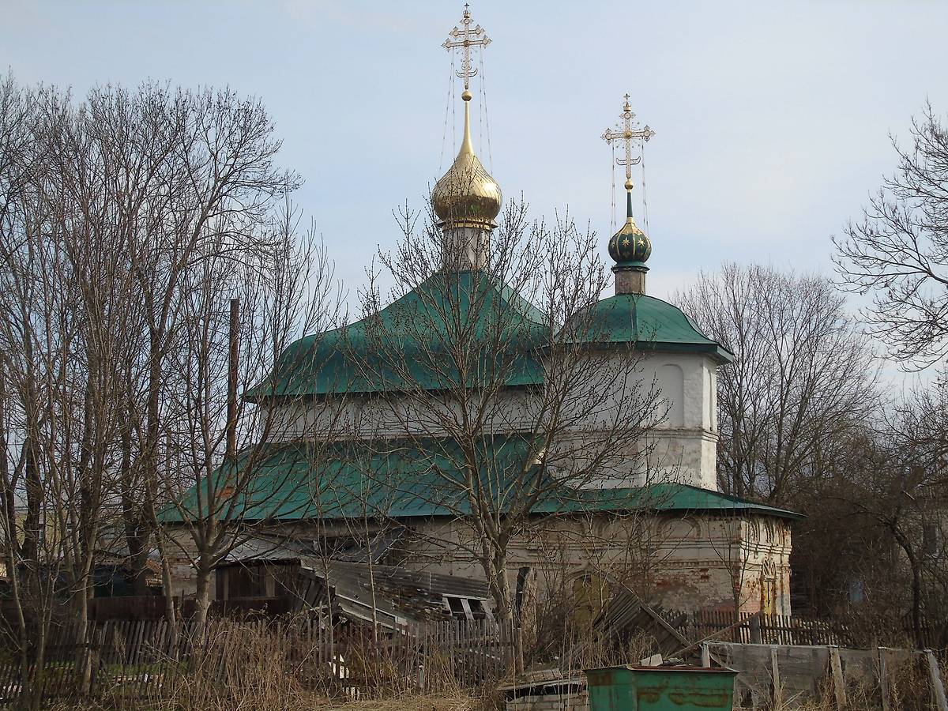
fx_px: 1944
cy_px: 356
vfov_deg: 20.7
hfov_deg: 27.4
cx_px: 474
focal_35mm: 71
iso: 80
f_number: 4.7
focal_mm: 13
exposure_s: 1/640
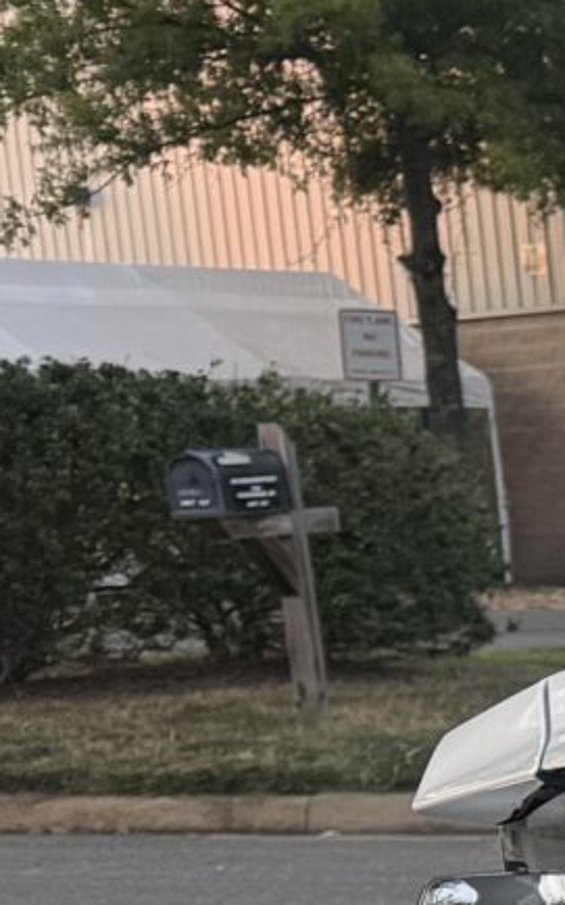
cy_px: 1214
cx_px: 2429
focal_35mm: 150
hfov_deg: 6.5
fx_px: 3698
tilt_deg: -9.1
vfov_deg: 13.4
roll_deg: +0.7
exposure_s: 1/188
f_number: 1.78
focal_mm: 6.76
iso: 64
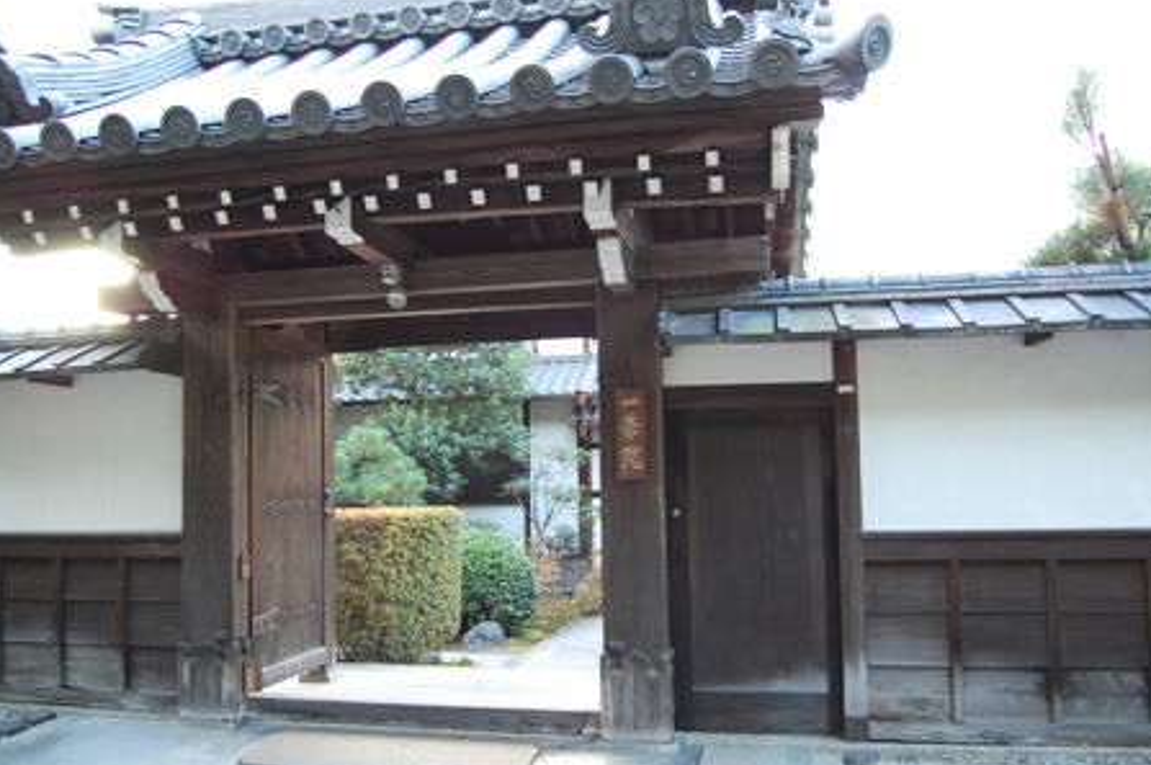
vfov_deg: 44.9
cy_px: 393
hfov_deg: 63.7
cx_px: 551
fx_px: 926
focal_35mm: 29
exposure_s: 1/30
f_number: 3.5
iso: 400
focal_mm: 18
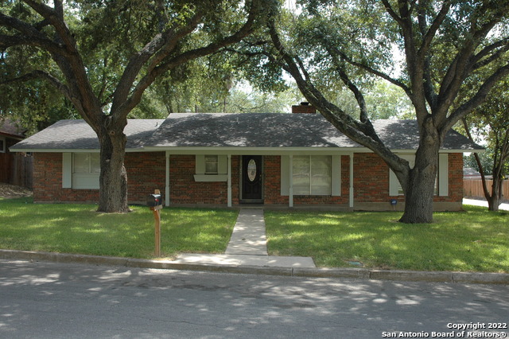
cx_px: 254
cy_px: 170
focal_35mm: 36
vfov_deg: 36.8
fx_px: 509
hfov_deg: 53.2
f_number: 6.3
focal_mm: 24
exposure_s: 1/160
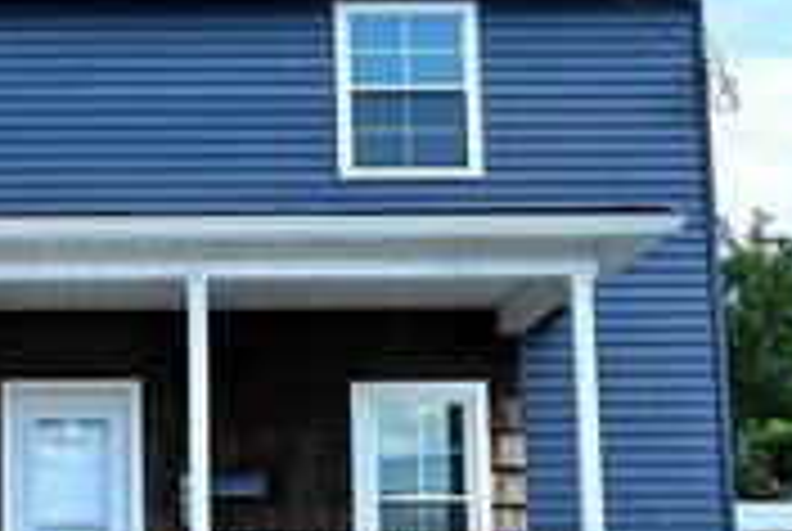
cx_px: 32
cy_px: 448
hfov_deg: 22.5
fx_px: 1920
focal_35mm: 87
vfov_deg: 15.6
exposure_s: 1/125
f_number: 7.1
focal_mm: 20.5
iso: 100
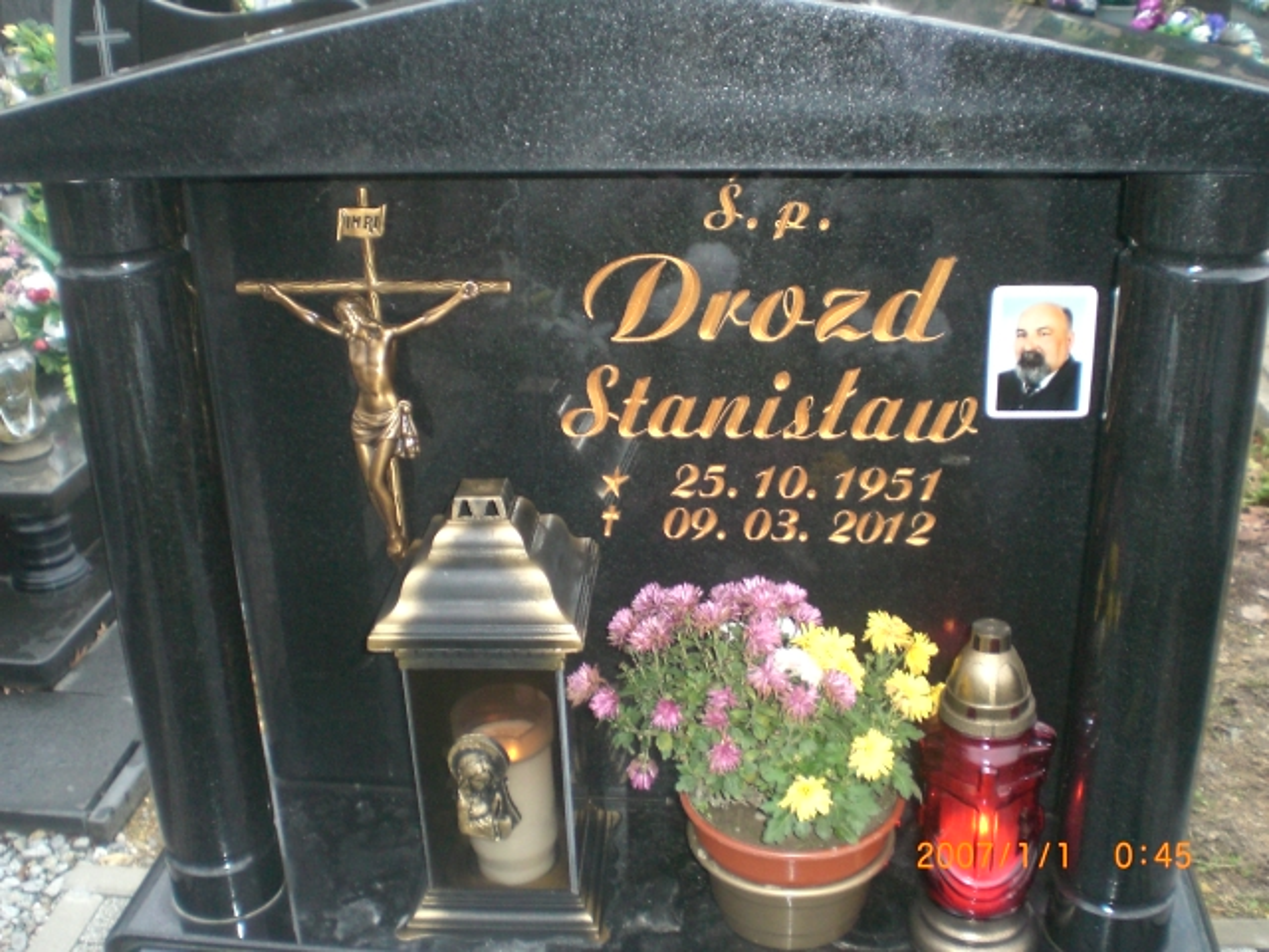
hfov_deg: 49.0
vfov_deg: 37.7
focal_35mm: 38
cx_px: 634
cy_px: 476
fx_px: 1393
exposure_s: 1/60
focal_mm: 6.3
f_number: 3.1
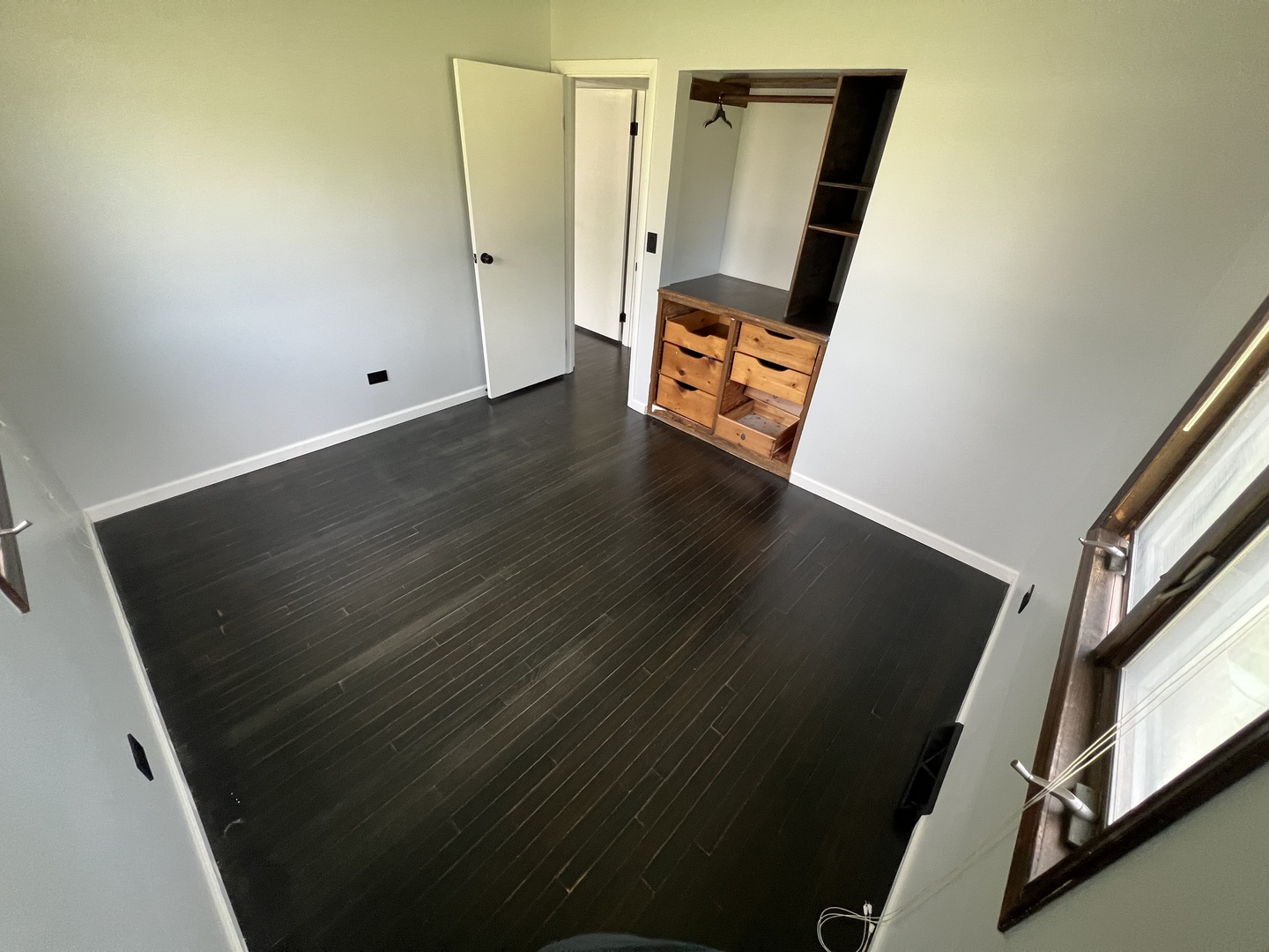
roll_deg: -4.6
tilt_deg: -34.2
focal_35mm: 13
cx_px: 634
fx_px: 477
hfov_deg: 106.2
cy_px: 476
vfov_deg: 89.9
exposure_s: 1/90
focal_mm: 1.57
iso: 250
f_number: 1.8
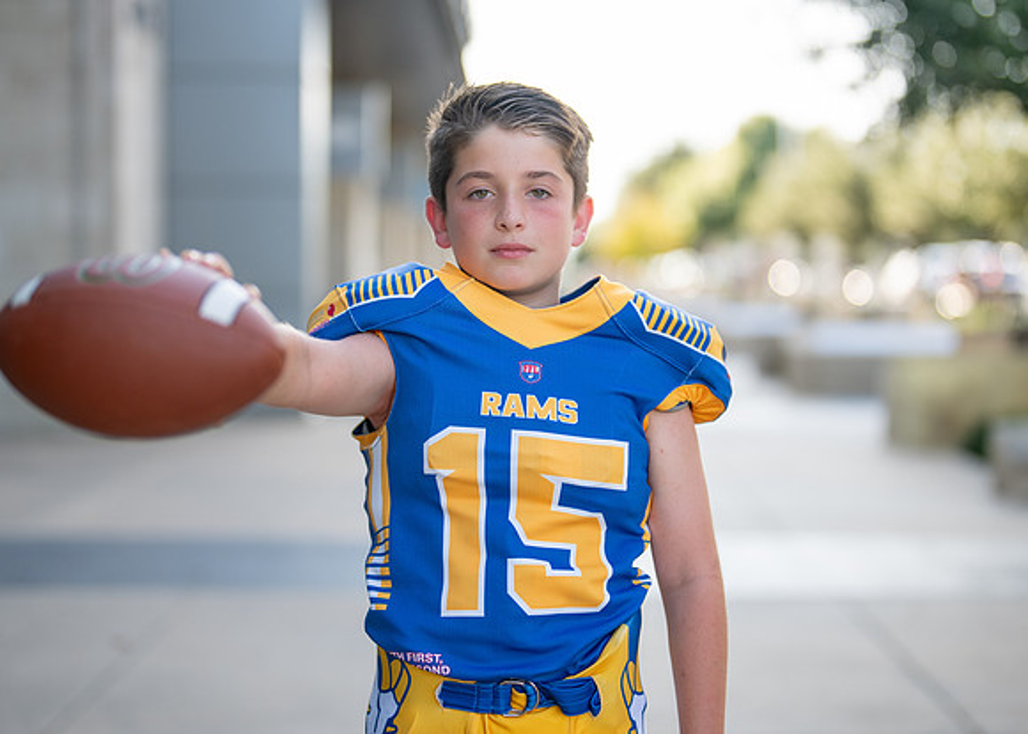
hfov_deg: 30.6
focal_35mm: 64
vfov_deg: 22.1
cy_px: 342
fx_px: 1879
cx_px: 517
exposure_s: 1/1600
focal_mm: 50
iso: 125
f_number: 1.2
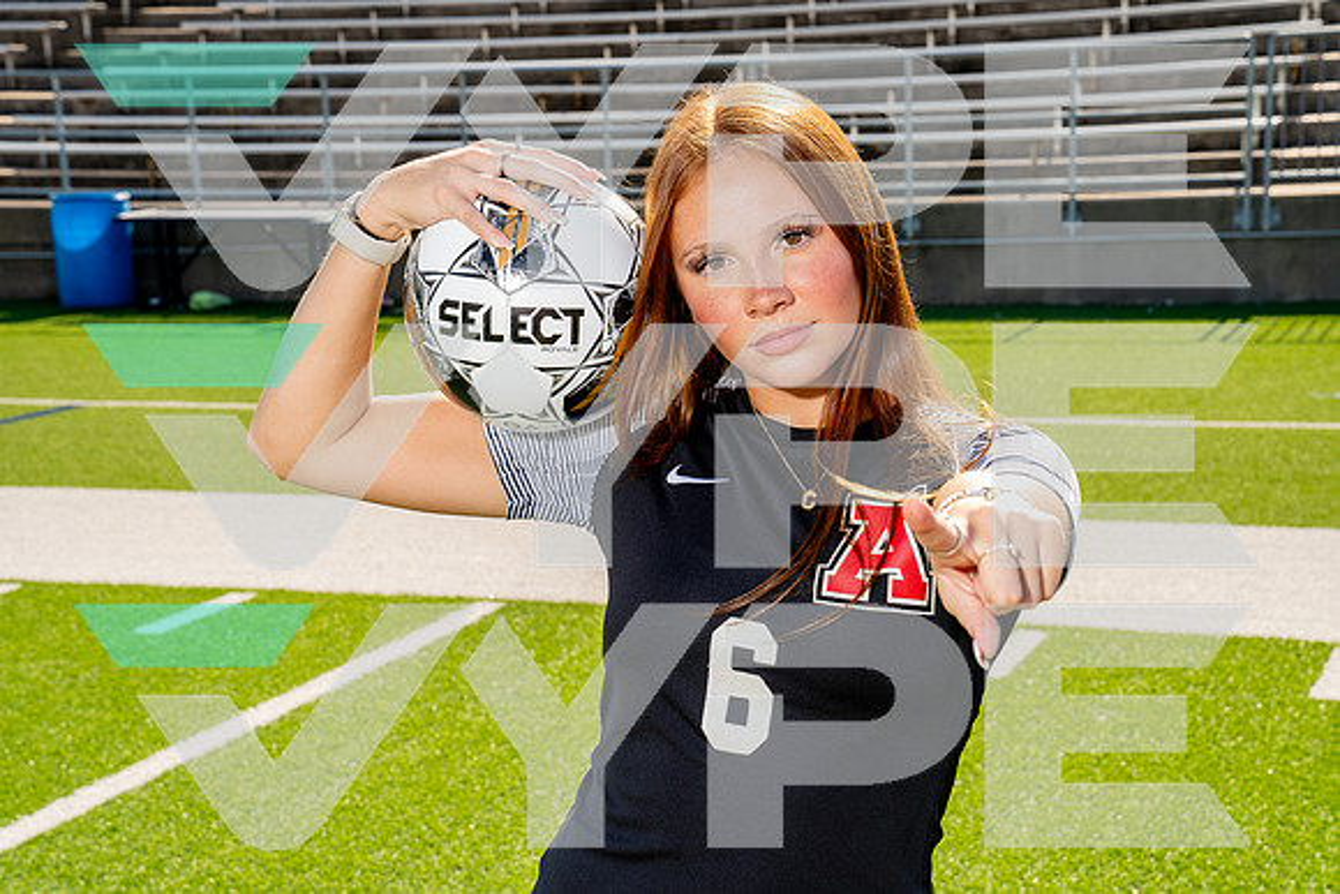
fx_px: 2606
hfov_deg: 28.8
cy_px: 447
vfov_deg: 19.5
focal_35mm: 70
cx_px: 670
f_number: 10
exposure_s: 1/250
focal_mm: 70
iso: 320
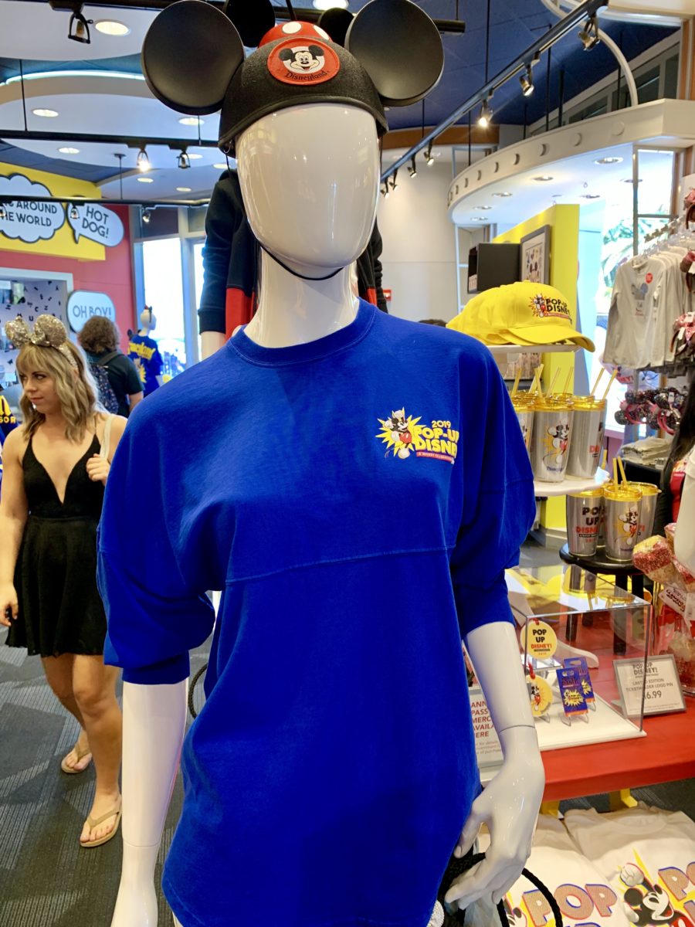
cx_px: 348
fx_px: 696
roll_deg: -0.2
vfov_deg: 67.3
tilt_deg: -7.6
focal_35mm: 26
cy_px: 464
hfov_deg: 53.1
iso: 100
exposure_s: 1/60
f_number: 1.8
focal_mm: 4.25
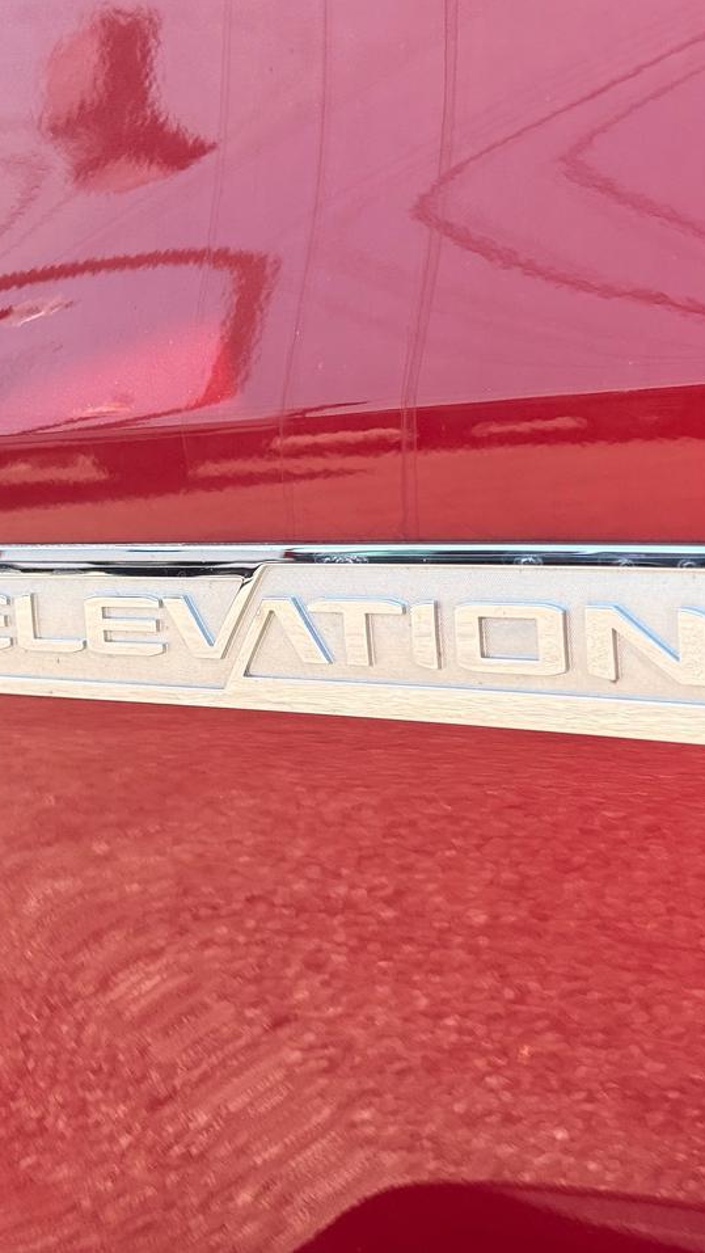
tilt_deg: -1.6
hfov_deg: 17.2
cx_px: 346
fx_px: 2326
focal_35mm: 70
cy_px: 626
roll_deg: -1.9
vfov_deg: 30.1
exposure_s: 1/1013
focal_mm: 6.76
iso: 64
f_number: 1.78
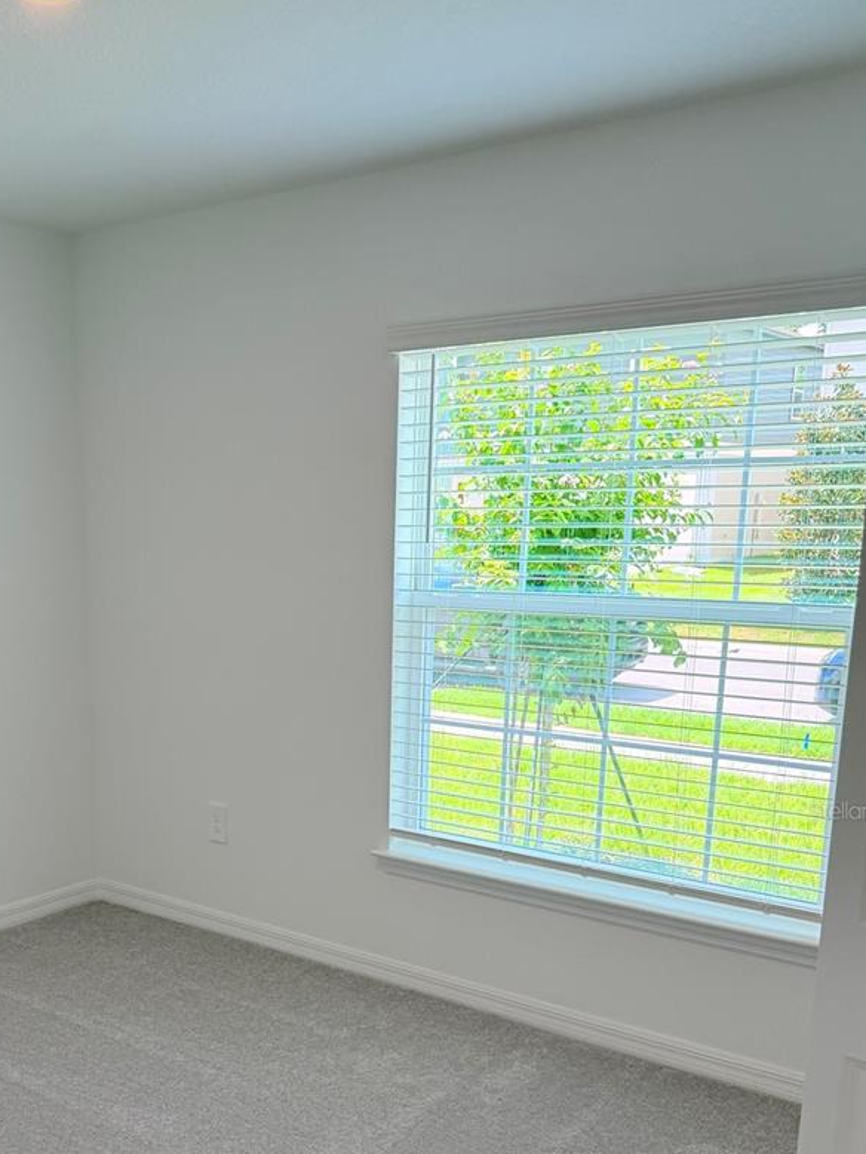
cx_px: 248
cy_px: 810
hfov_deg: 38.0
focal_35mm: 37
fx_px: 1234
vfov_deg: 48.9
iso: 80
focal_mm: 6.76
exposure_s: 1/237
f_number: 1.78
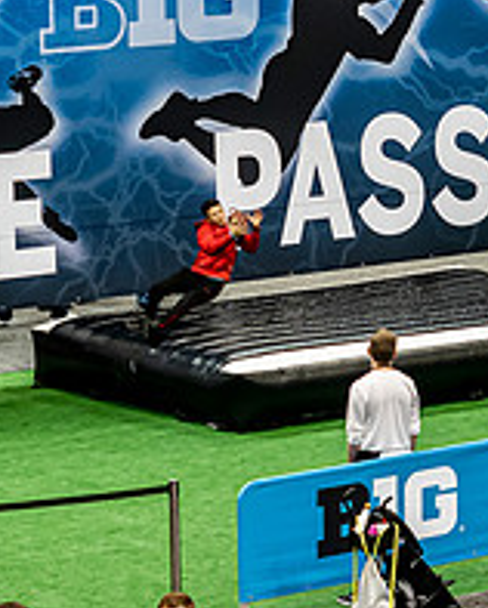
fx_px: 4146
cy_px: 270
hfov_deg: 6.7
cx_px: 219
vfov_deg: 8.4
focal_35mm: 230
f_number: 2.8
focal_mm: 40
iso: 800
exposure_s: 1/200
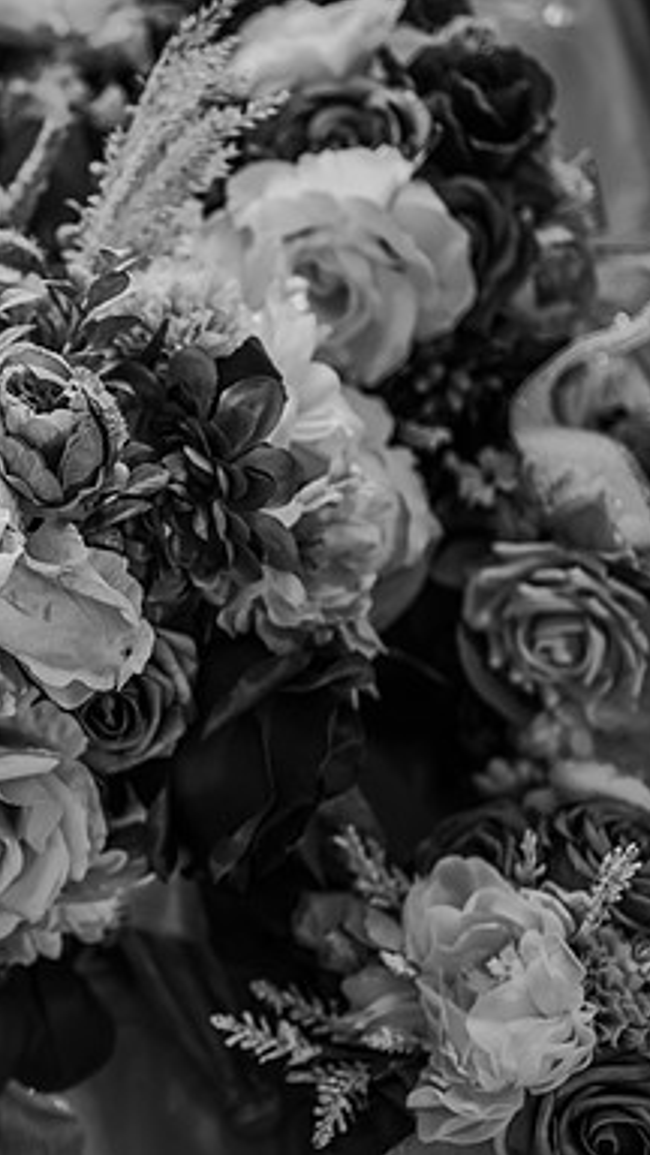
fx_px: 1747
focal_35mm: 57
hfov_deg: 20.0
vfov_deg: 36.6
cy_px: 576
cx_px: -93
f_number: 2.8
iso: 400
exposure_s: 1/100
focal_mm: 36
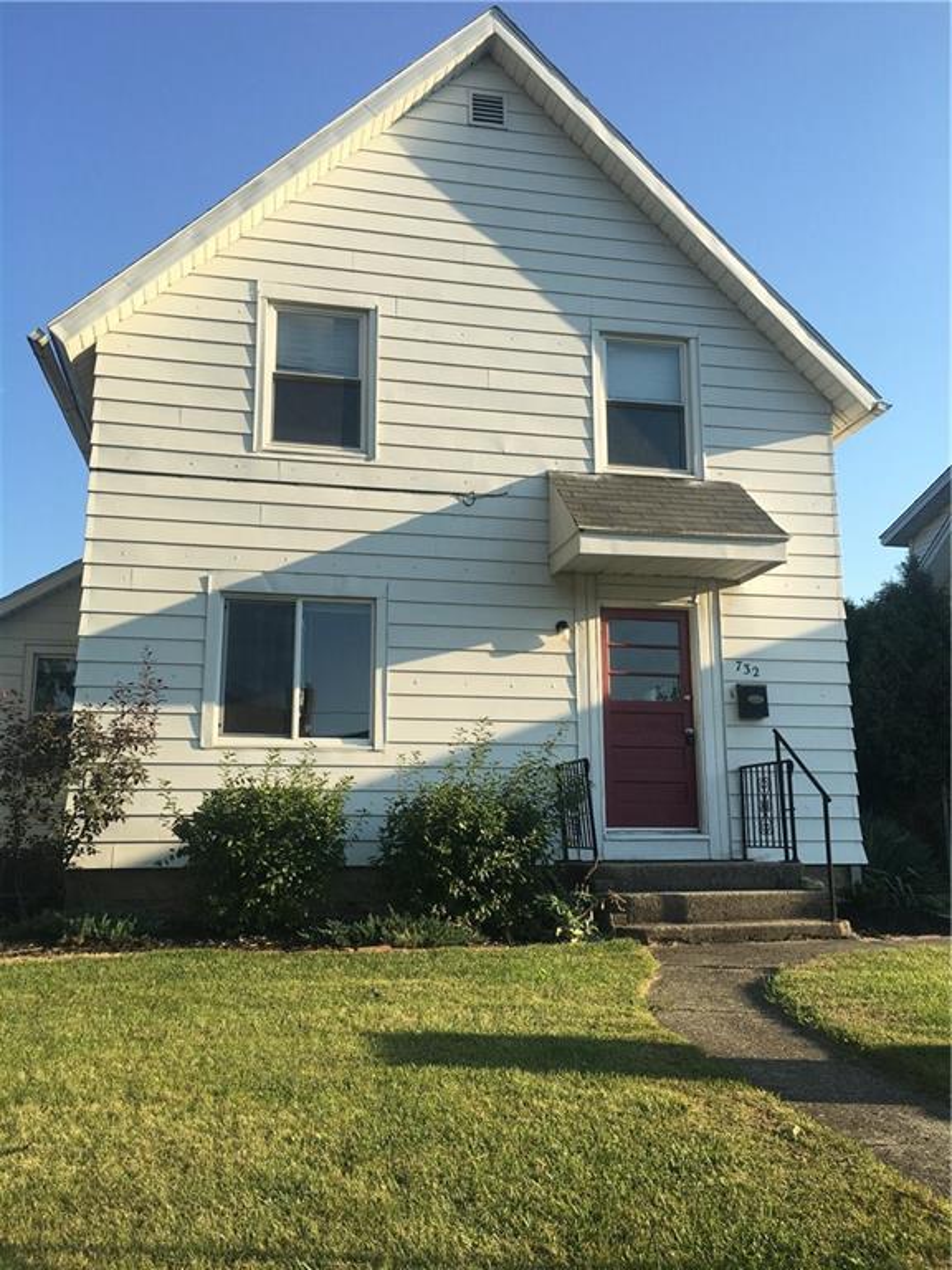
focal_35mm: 29
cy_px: 635
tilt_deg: +11.6
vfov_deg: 61.7
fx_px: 1063
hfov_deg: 48.2
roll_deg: -0.7
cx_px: 476
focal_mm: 4.15
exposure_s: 1/793
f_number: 2.2
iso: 25
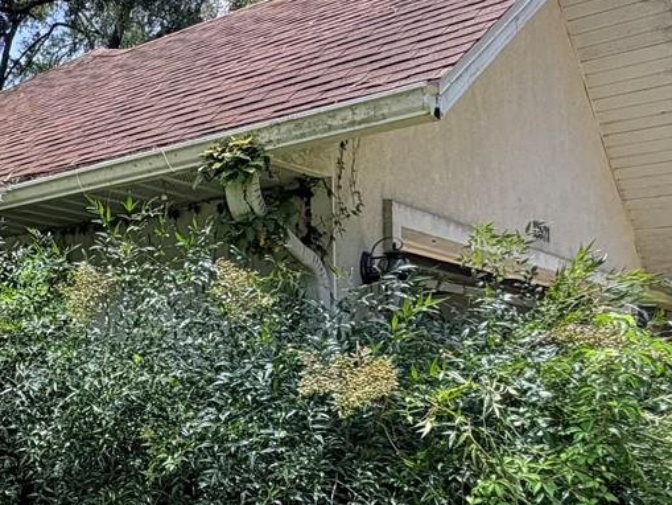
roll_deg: +1.4
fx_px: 854
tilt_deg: +3.2
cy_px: 362
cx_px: -87
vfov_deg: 32.4
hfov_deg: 35.8
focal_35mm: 44
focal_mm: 2.22
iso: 64
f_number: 2.2
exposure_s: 1/502
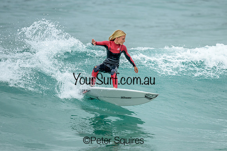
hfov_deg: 1.9
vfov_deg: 1.3
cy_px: 59
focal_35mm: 1095
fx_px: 6906
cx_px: 123
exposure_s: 1/2000
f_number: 6.3
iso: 360
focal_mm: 800
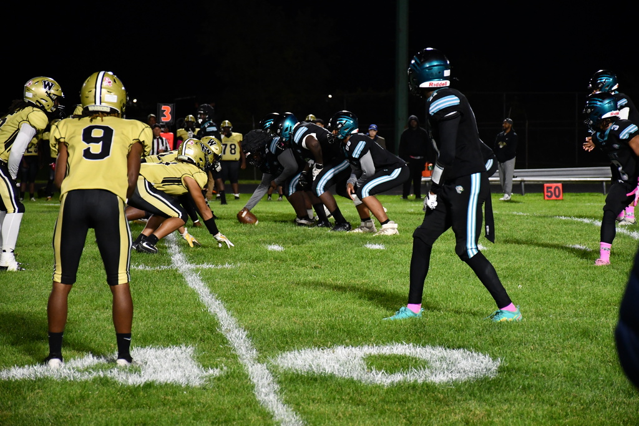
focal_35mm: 157
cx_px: 320
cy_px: 213
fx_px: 2787
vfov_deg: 8.7
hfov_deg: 13.1
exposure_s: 1/200
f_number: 5.6
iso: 3200
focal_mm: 105
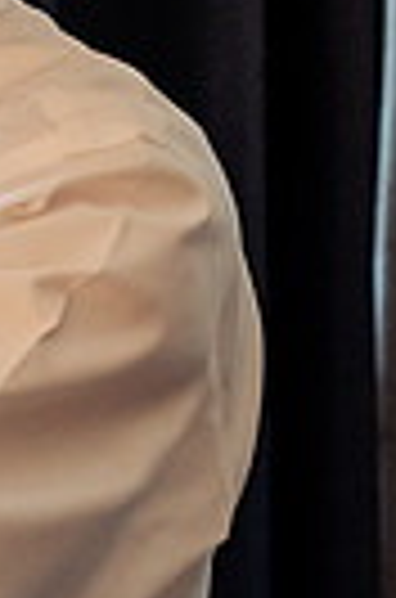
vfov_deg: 15.2
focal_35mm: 134
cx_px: -684
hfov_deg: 8.8
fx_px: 2222
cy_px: 79
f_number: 4
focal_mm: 30
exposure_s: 1/125
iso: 2500
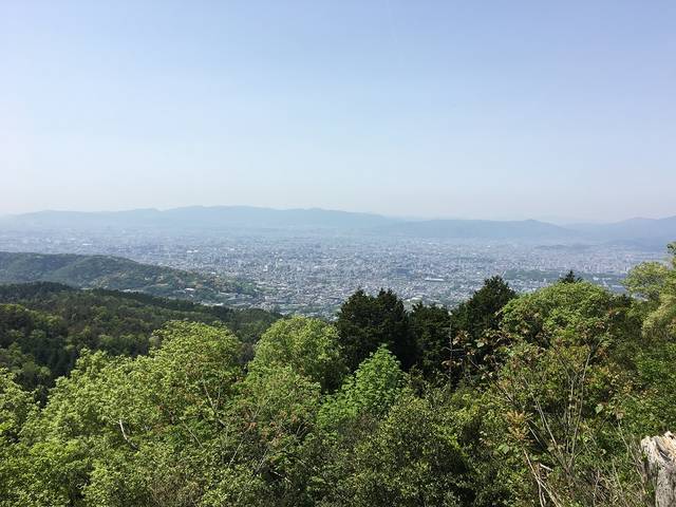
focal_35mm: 29
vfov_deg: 48.2
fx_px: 566
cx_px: 338
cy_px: 254
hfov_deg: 61.7
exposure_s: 1/1709
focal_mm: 4.15
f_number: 2.2
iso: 25
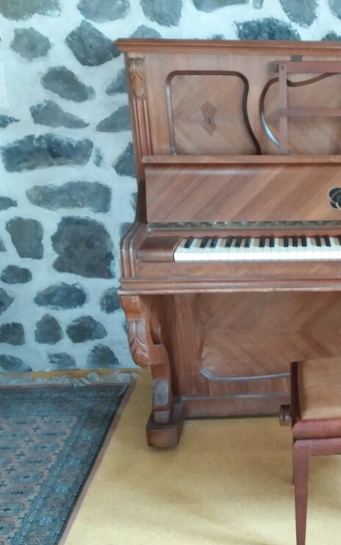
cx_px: 332
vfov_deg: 49.3
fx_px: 595
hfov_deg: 30.0
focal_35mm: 40
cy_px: 274
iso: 160
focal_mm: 3.7
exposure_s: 1/20
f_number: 1.9
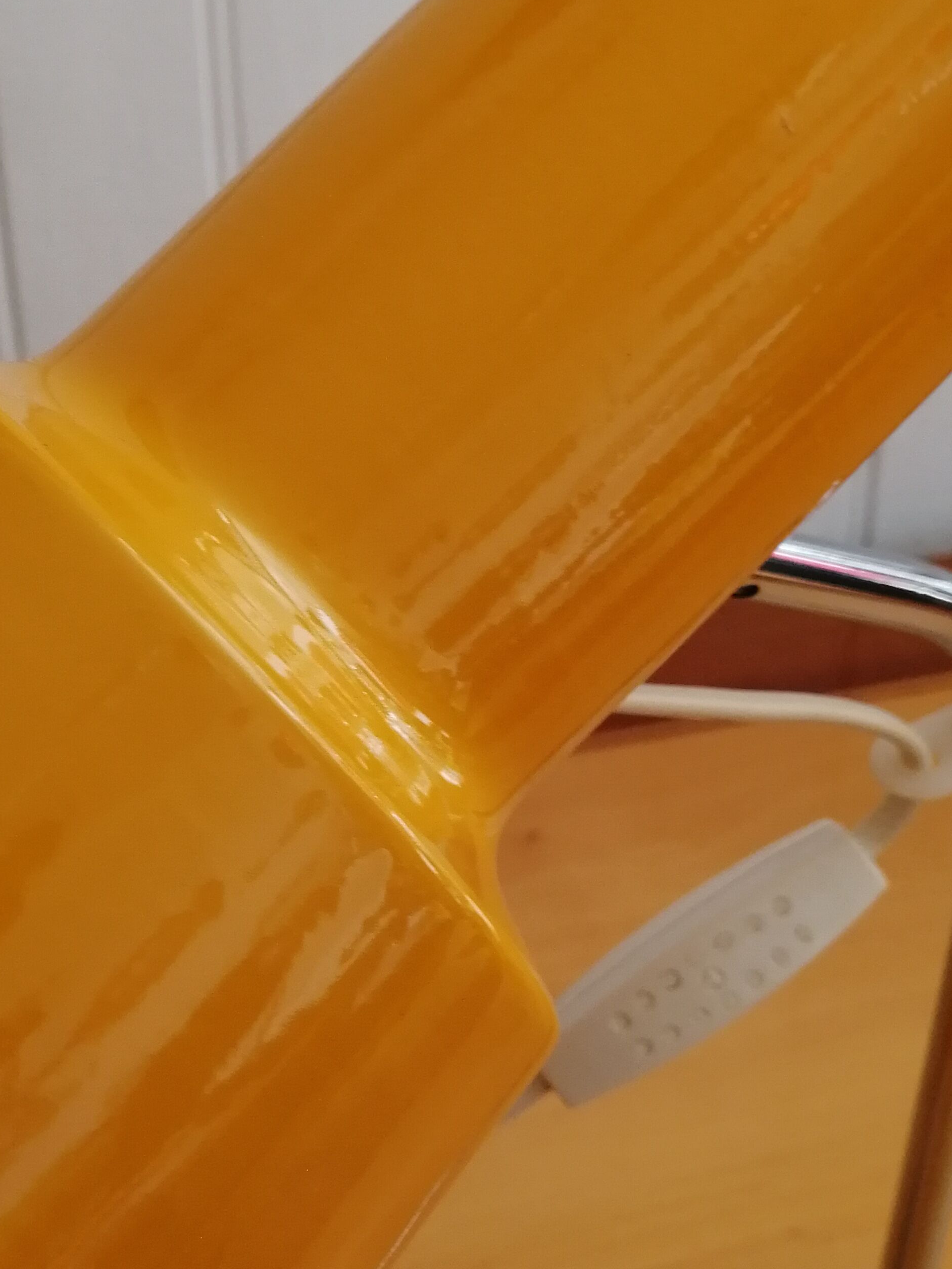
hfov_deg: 26.0
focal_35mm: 55
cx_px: 166
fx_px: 2017
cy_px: 720
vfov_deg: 34.9
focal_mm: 3.95
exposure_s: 1/50
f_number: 1.8
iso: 125
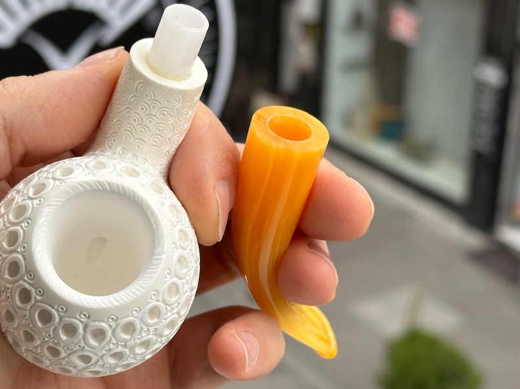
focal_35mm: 77
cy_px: 190
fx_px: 1156
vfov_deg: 19.1
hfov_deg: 25.3
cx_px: 248
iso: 64
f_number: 1.78
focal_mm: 6.86
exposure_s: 1/627
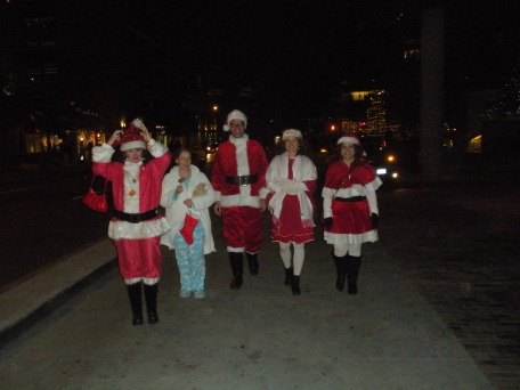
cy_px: 195
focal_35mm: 36
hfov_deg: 51.4
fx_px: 541
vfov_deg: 39.7
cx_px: 260
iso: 800
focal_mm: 6.3
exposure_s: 1/60
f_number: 3.5
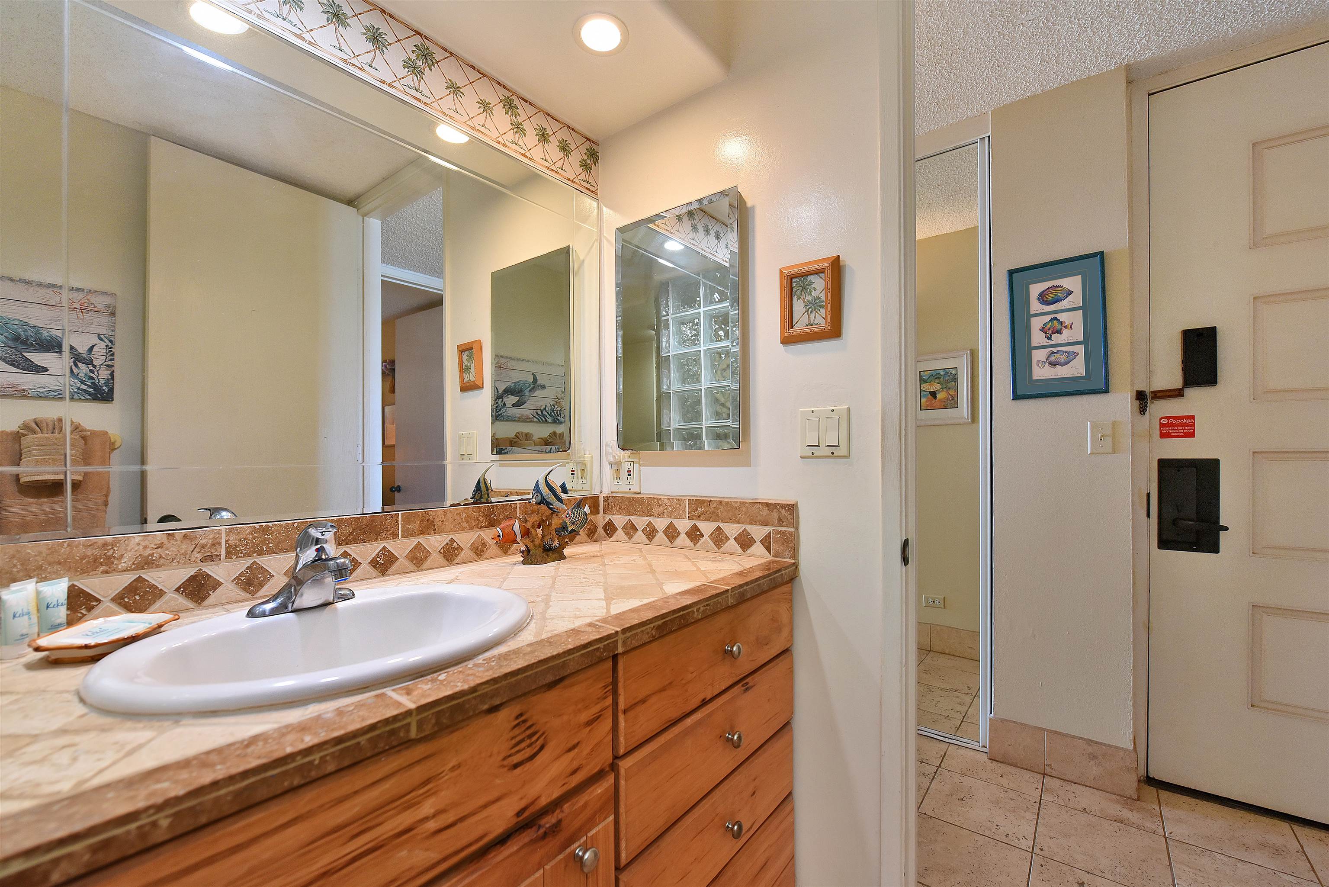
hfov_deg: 104.2
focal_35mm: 14
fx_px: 517
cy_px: 444
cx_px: 664
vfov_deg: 81.2
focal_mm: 14
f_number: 4.5
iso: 800
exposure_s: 1/80
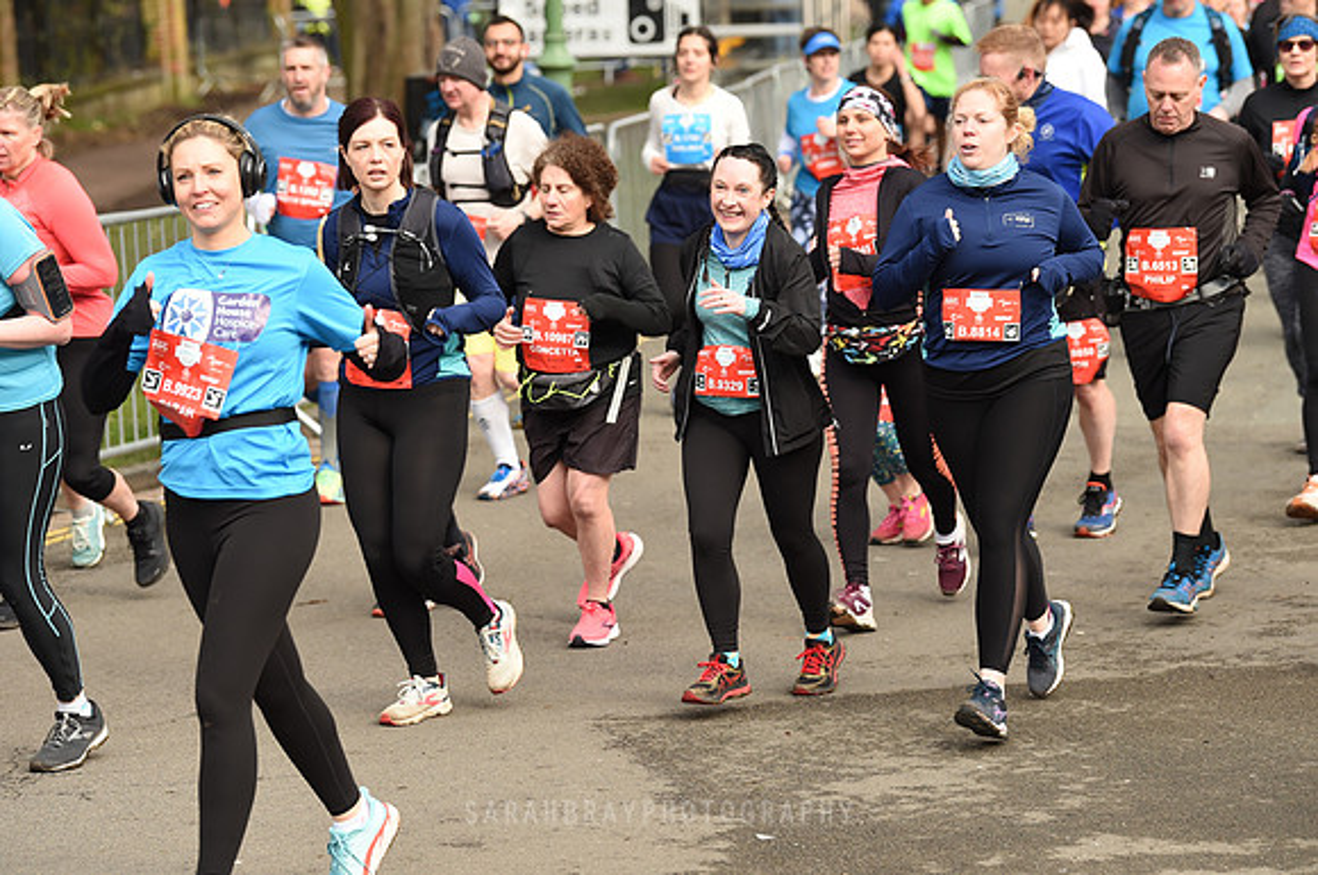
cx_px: 659
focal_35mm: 135
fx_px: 4936
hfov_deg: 15.2
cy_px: 438
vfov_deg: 10.1
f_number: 4.5
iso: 720
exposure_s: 1/1000
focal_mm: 135
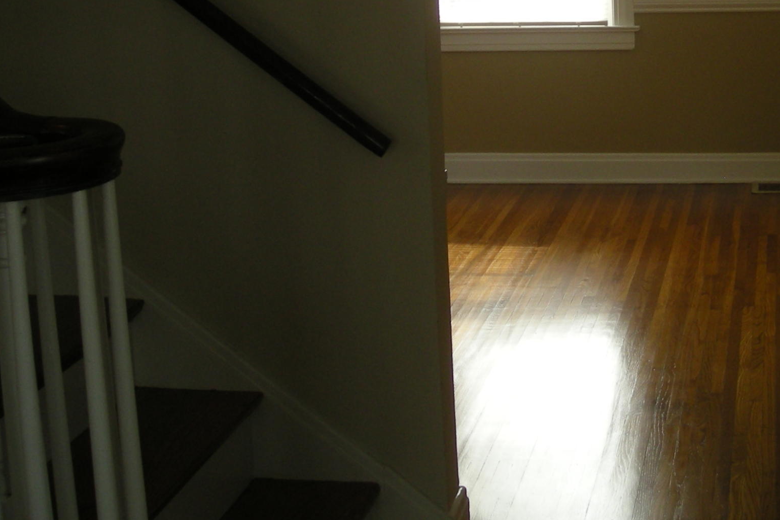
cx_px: 637
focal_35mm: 71
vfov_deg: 18.5
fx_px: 1538
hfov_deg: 27.8
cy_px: -32
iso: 69
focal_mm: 5.7
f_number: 2.8
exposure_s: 1/64.7
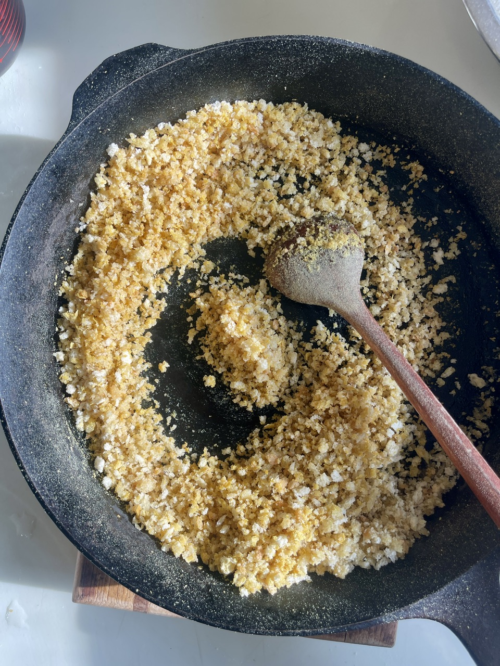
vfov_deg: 69.4
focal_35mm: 25
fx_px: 481
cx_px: 250
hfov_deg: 54.9
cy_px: 333
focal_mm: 5.1
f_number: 1.6
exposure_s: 1/162
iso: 32
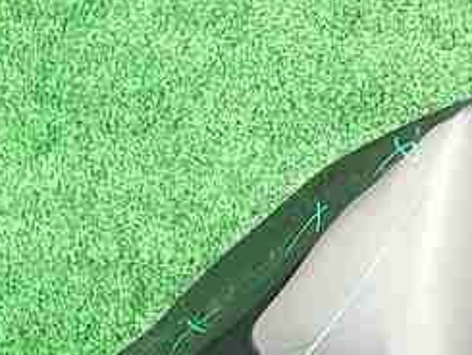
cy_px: 702
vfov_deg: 9.1
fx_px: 2087
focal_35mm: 153
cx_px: 961
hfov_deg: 11.5
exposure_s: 1/50
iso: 418
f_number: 1.8
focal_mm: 5.4
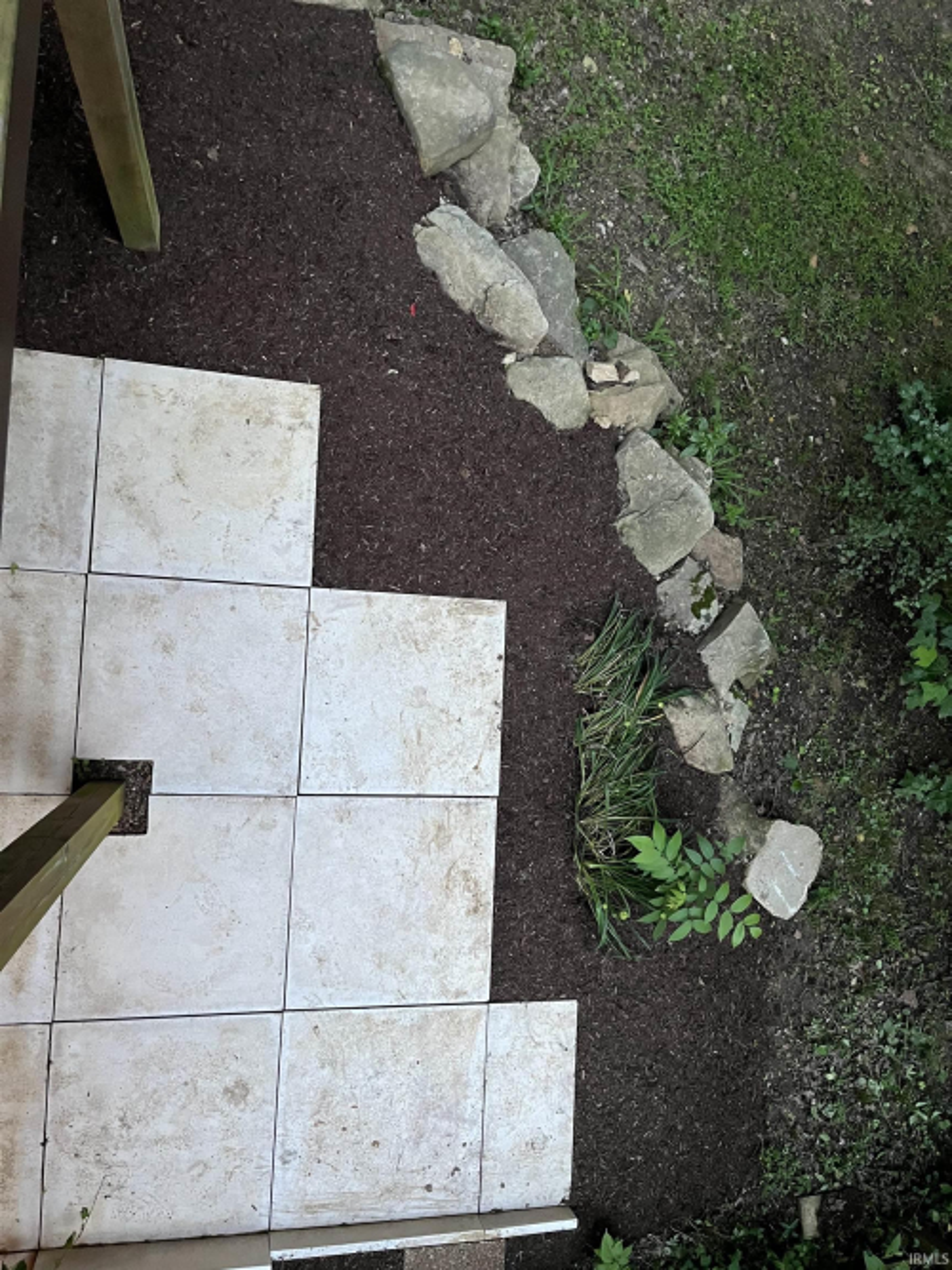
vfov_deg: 67.3
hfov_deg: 53.0
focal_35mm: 26
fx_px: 954
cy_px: 635
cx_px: 476
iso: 500
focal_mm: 5.1
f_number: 1.6
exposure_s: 1/40
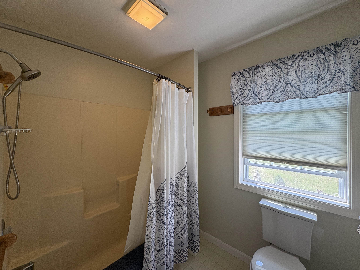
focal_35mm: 14
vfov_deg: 85.7
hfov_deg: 102.1
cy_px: 135
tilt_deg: +0.6
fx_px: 146
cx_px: 180
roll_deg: +1.0
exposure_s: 1/130
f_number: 2.2
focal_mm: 2.22
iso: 125
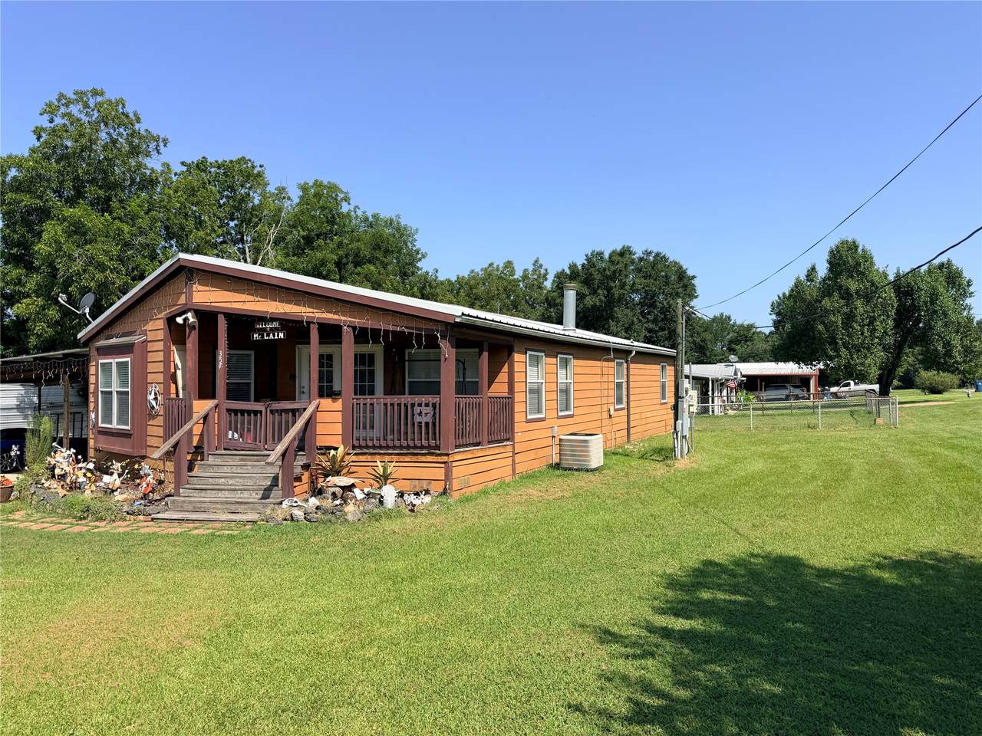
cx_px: 491
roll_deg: -0.9
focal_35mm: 24
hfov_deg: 71.6
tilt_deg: +0.5
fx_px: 681
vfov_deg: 56.8
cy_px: 368
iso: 80
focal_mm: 6.76
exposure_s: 1/4673
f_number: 1.78
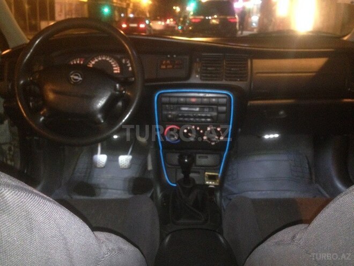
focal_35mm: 33
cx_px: 177
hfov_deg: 55.4
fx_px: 337
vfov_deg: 42.9
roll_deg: -1.7
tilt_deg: -17.7
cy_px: 133
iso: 500
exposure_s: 1/16
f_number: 2.4
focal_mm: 4.12
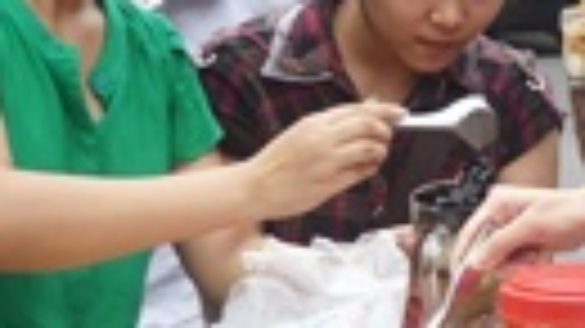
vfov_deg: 8.2
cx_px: 594
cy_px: 195
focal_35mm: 148
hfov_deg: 14.3
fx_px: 2295
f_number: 2.8
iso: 100
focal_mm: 5.5
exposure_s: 1/30
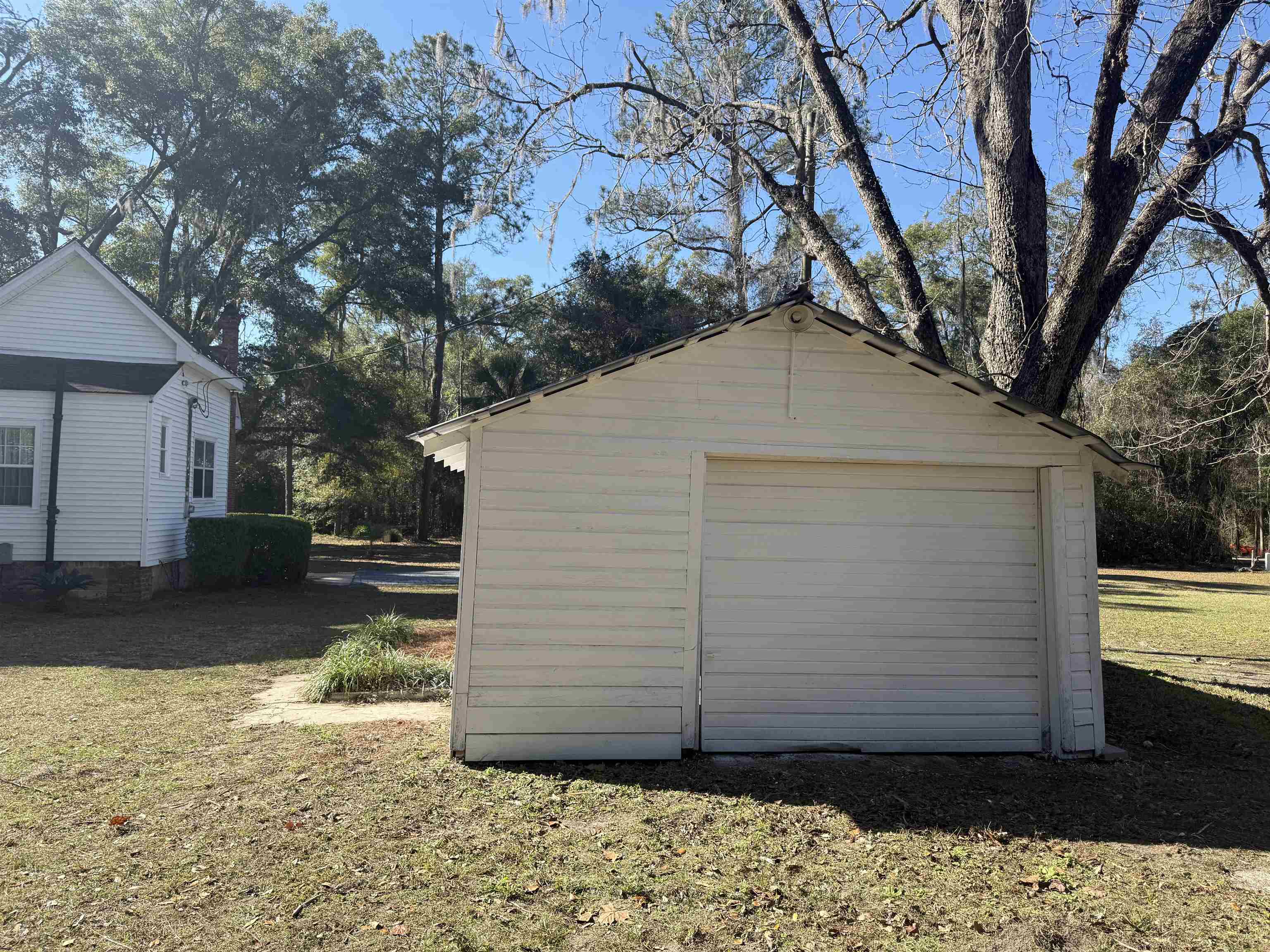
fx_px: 881
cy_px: 476
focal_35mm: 24
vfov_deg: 56.8
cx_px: 635
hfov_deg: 71.6
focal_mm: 6.76
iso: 80
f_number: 1.78
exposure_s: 1/1855
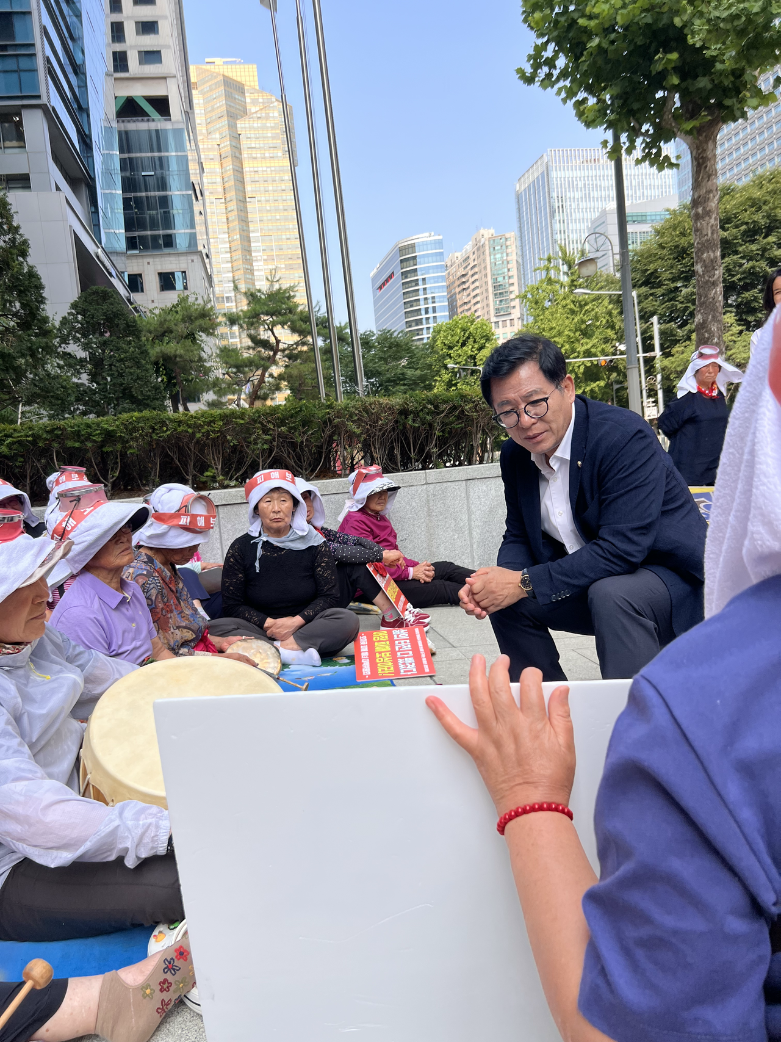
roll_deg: +4.5
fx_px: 782
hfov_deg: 53.1
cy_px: 521
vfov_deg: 67.3
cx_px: 390
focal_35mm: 26
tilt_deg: -4.6
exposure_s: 1/2083
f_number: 1.5
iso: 50
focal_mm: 5.7
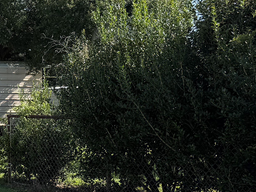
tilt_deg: +0.2
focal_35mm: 83
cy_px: 99
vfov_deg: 17.8
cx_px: -111
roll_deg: -0.7
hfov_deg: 20.6
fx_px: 614
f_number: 1.78
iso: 80
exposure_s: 1/2169
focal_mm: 6.76
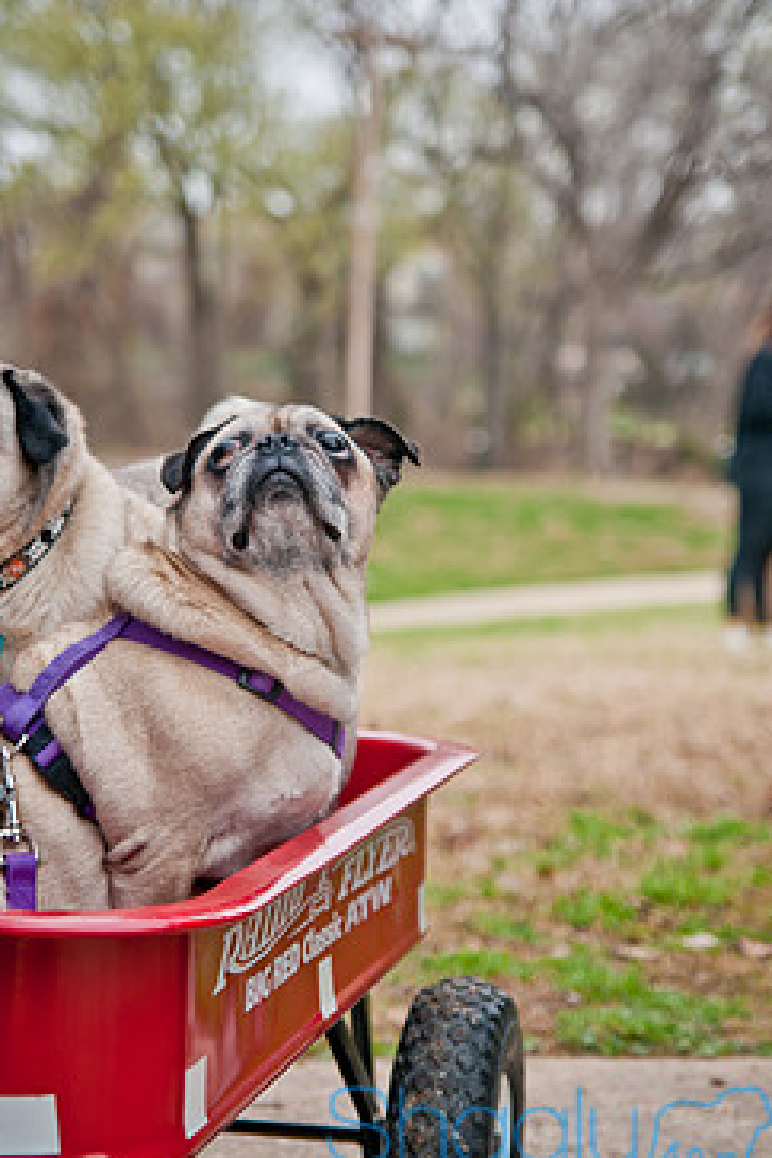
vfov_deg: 21.9
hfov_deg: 14.7
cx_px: 353
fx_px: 2991
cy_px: 568
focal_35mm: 93
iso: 200
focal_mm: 50
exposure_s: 1/640
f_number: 2.8
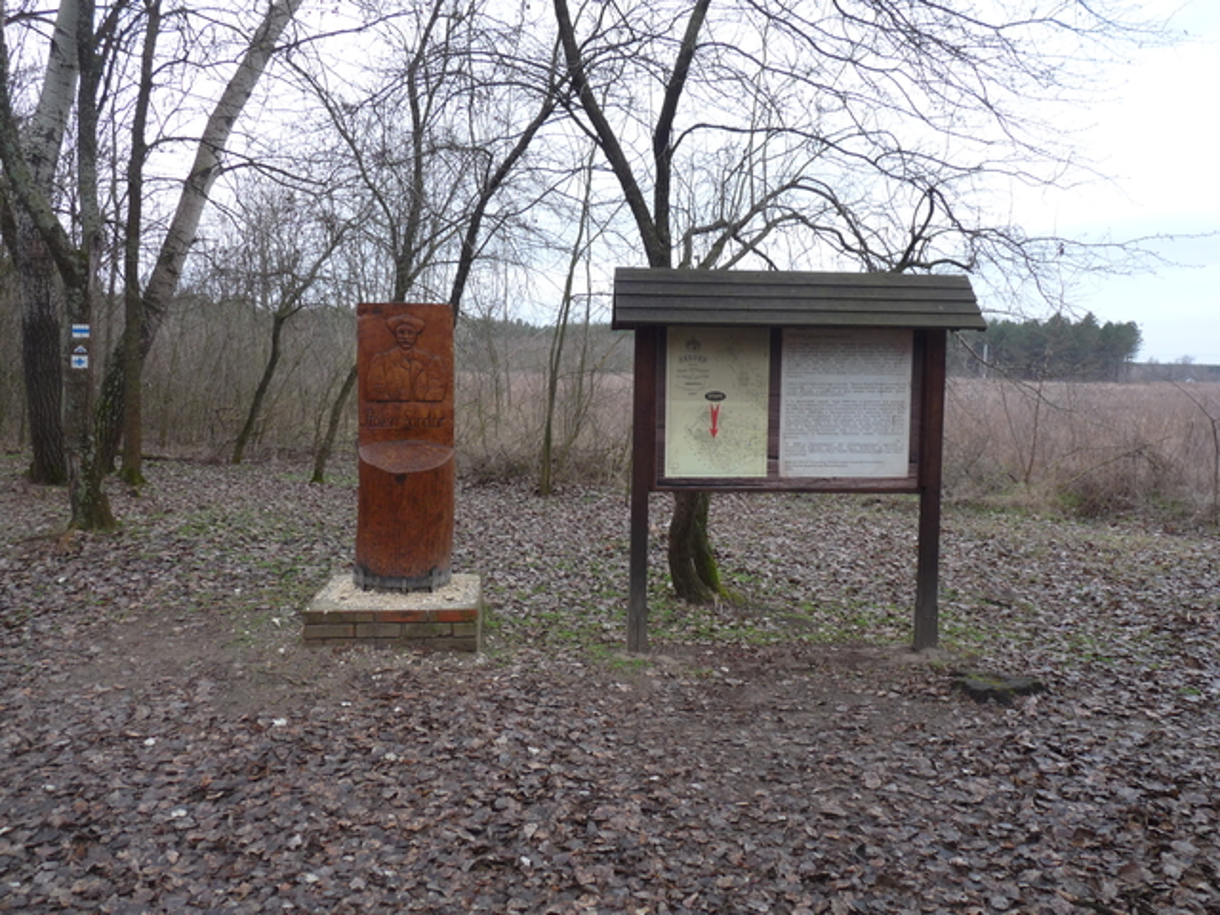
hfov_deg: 65.3
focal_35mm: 27
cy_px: 458
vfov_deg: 51.4
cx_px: 610
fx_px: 952
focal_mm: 4.8
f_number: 2.8
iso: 100
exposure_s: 1/125
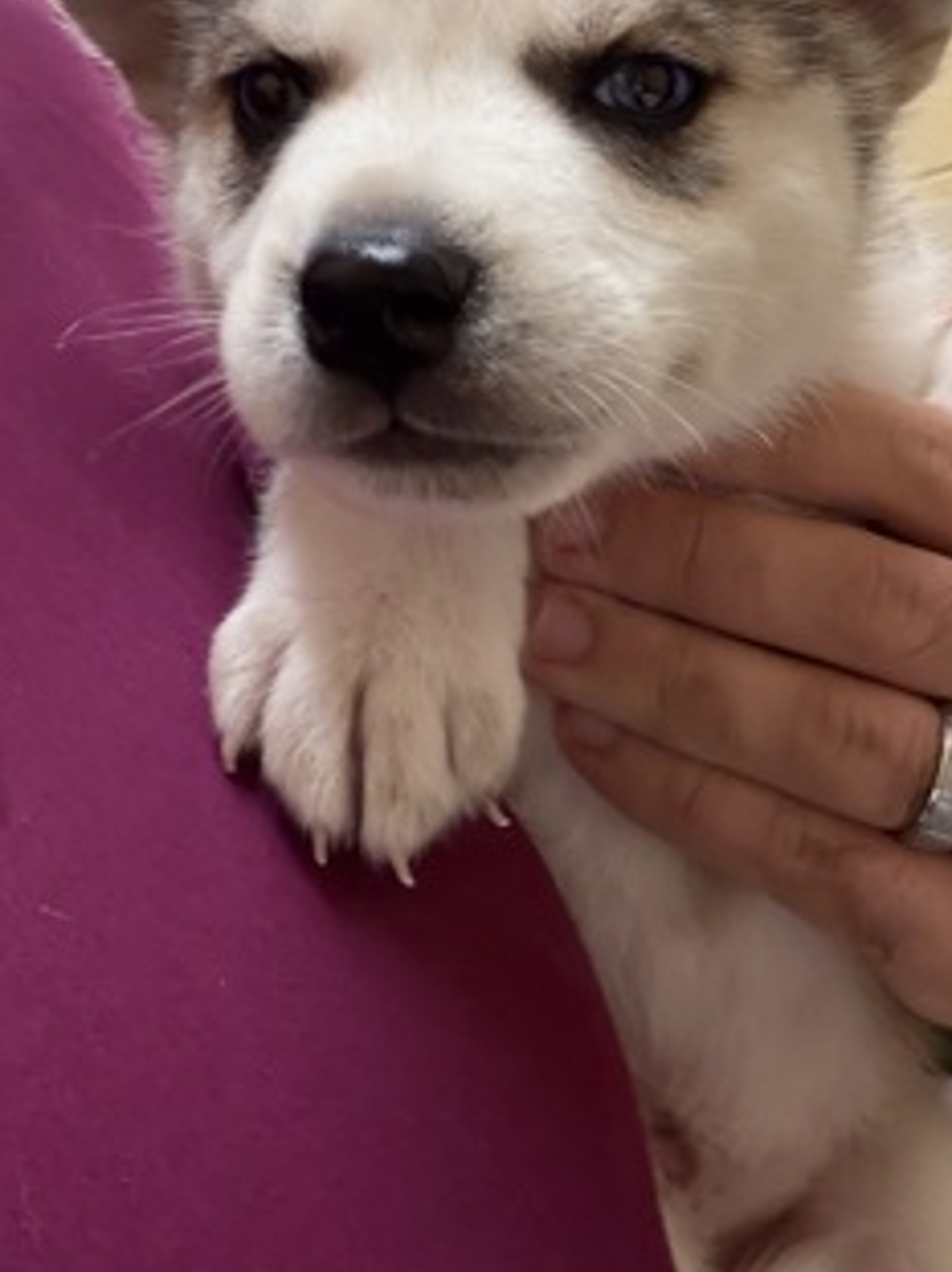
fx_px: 1981
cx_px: 711
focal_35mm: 54
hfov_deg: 26.7
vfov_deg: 34.7
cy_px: 299
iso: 250
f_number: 1.9
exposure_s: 1/40
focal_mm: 2.71
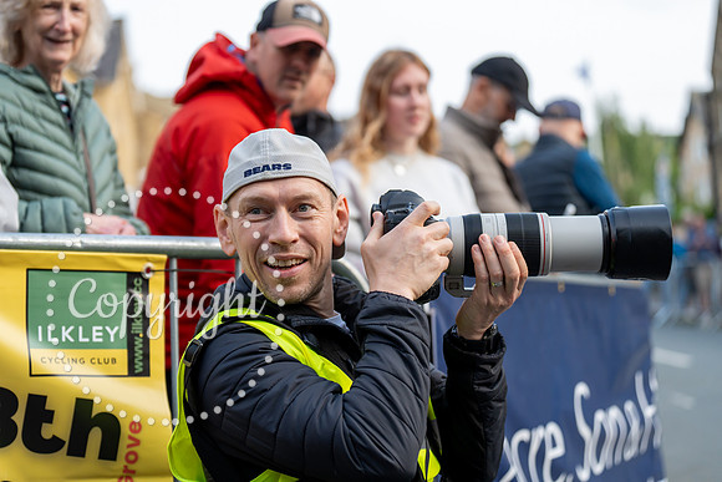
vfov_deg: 19.5
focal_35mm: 70
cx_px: 361
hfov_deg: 28.8
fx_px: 1404
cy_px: 241
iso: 1000
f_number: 2.8
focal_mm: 70
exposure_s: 1/800
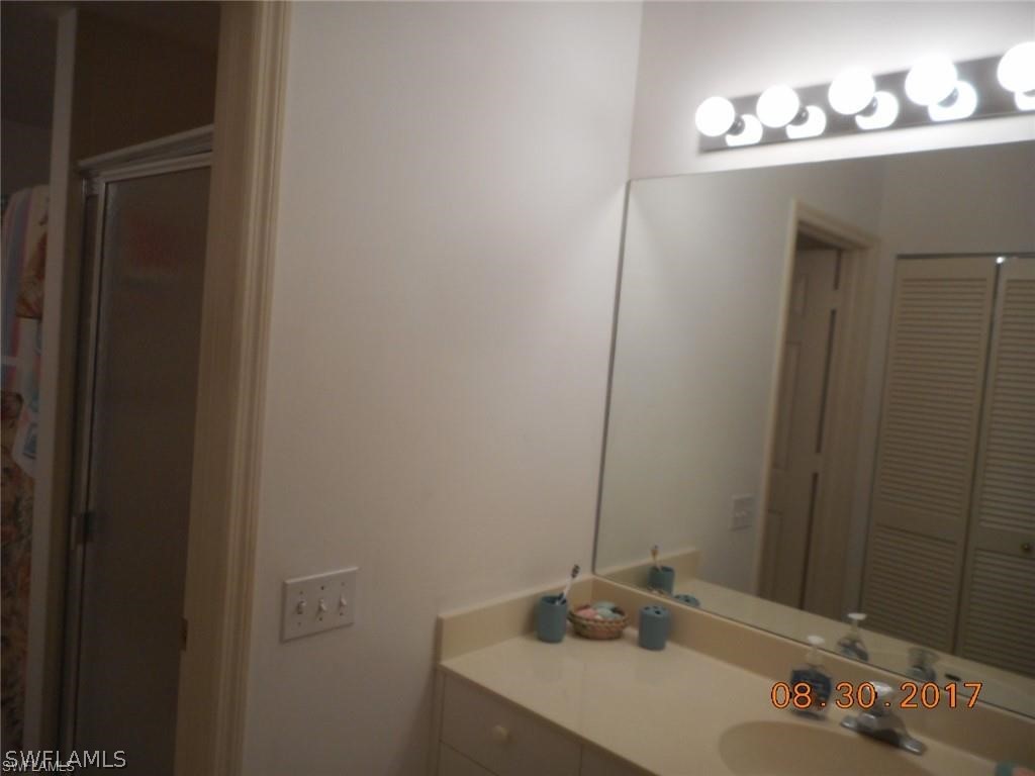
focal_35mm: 25
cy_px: 388
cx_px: 518
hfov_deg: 69.4
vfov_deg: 54.9
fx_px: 747
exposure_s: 1/30
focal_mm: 4.5
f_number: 3.7
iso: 160
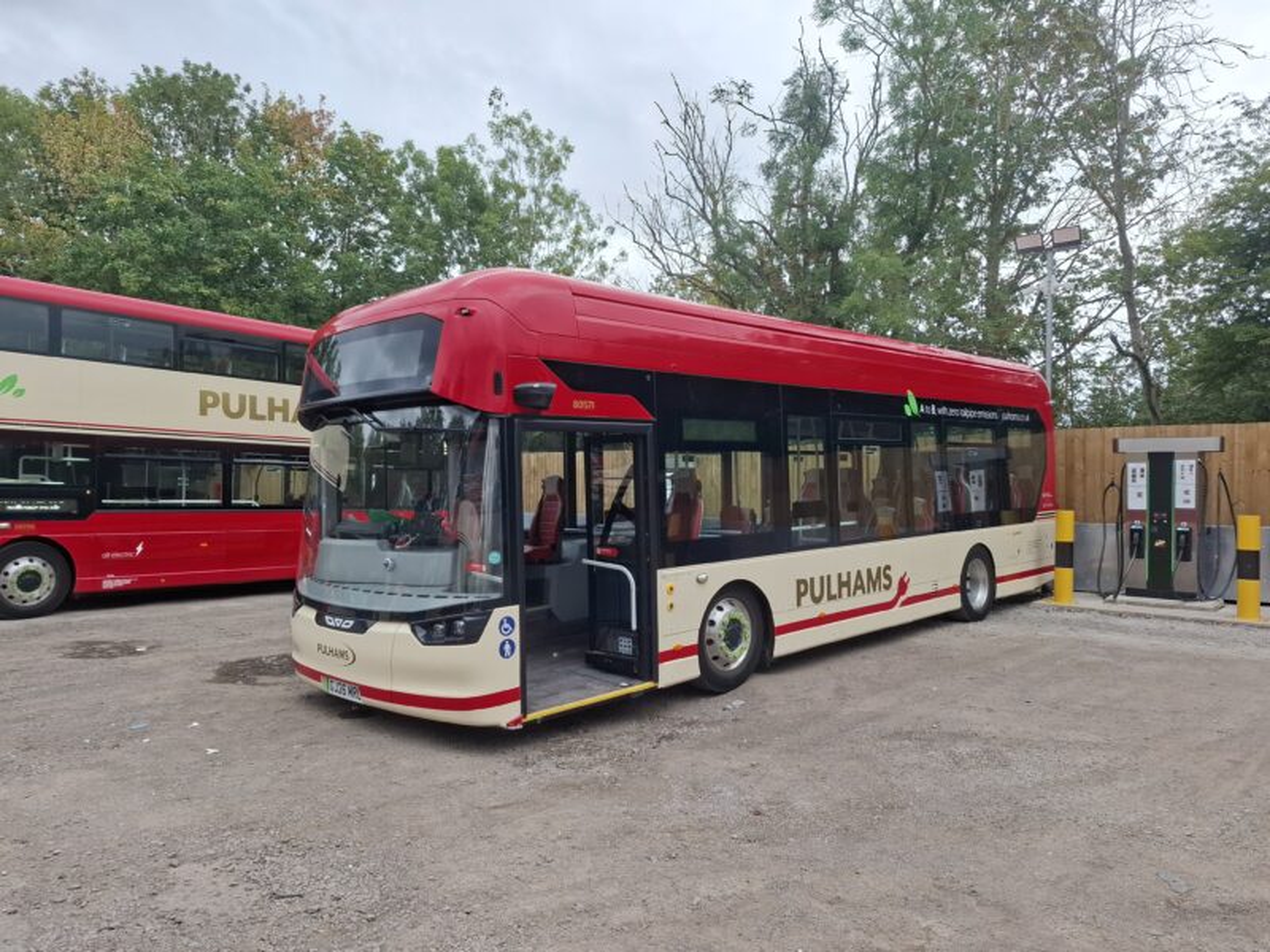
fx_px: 844
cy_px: 476
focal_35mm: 23
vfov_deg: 58.9
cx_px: 635
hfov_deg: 73.9
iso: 50
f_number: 1.8
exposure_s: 1/914
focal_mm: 5.54
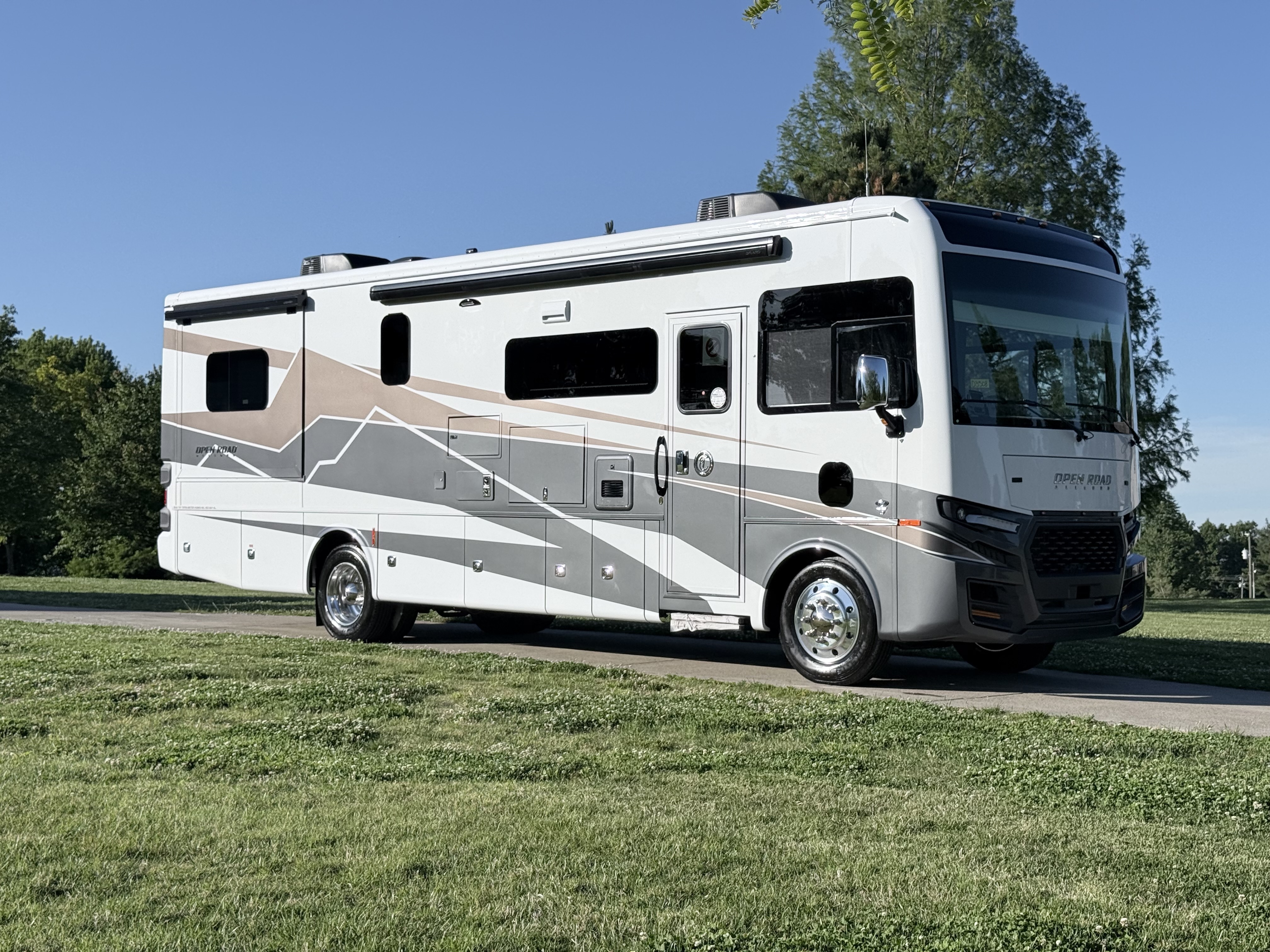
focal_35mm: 48
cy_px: 476
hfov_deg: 39.7
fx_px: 1761
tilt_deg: +2.6
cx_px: 635
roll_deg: +0.8
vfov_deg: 30.3
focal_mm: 6.76
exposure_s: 1/7143
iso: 64
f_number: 1.78
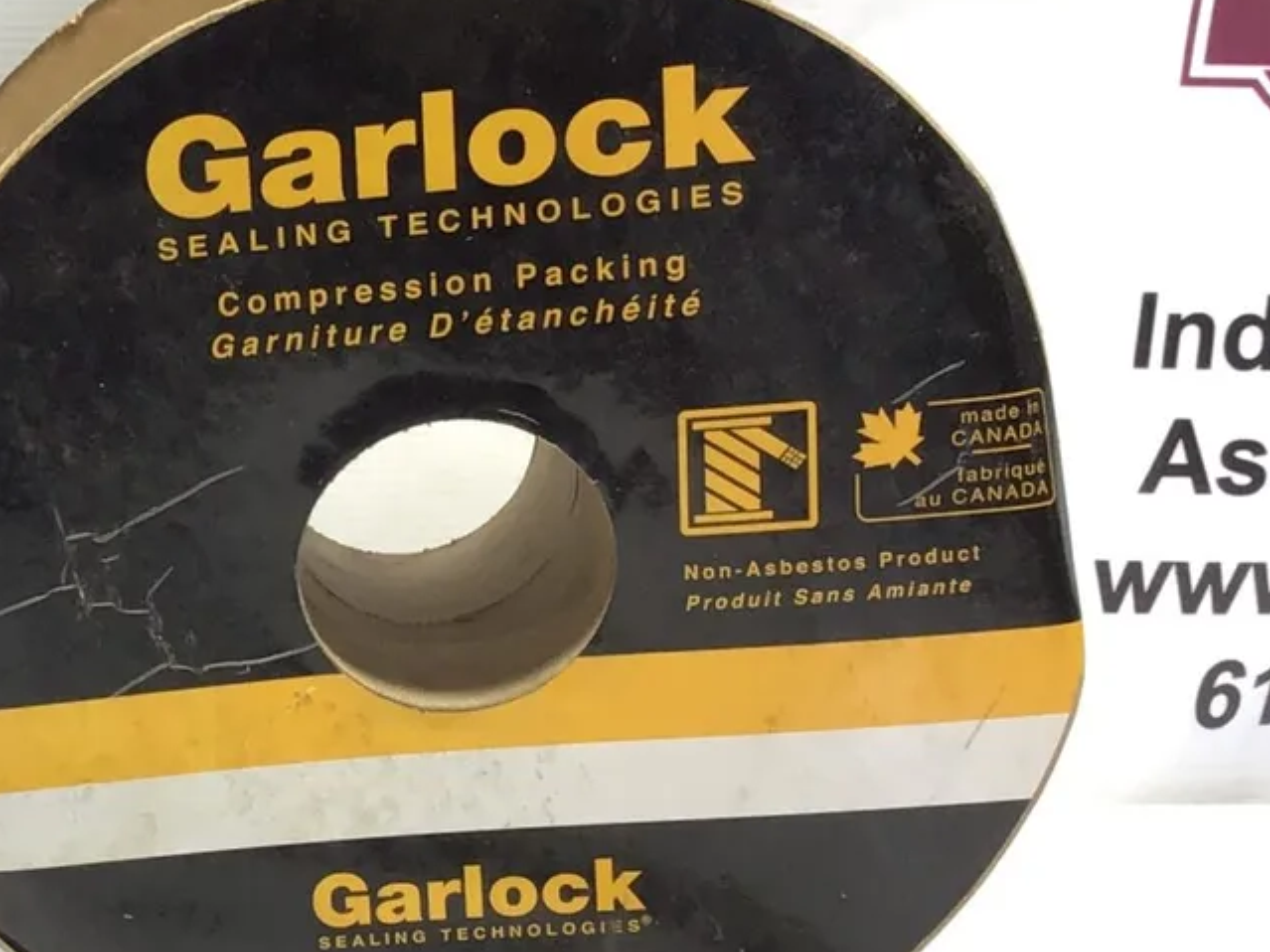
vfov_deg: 15.2
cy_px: 652
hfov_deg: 18.6
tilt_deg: -17.5
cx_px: -441
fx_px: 3558
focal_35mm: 97
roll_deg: -1.7
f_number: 2.4
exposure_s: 1/60
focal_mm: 3.3
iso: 32
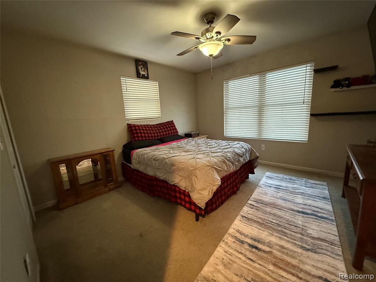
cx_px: 188
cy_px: 141
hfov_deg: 102.1
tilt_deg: -9.9
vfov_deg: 85.7
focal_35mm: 14
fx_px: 152
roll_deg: +3.4
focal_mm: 2.22
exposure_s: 1/60
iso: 1000
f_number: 2.2
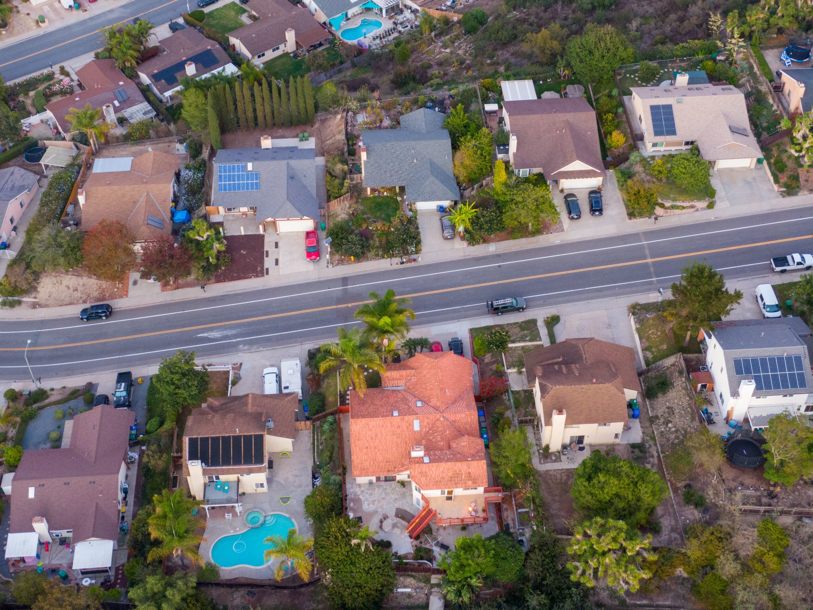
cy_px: 305
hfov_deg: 39.7
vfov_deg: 30.3
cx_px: 406
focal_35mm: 48
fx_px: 1127
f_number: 3.8
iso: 500
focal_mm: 8.6
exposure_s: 1/8
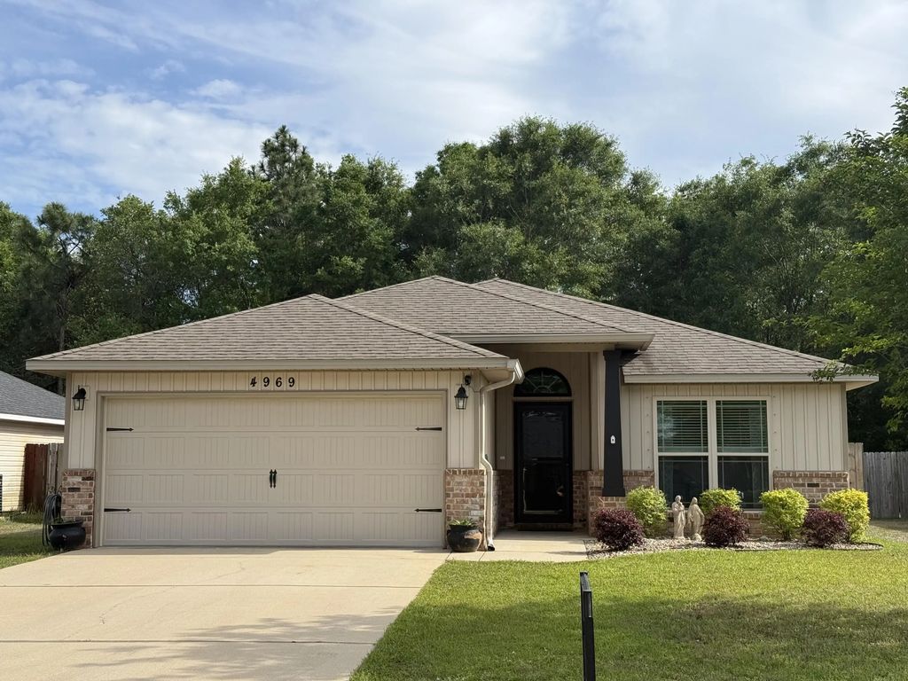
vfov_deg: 30.3
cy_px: 340
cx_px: 454
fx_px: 1259
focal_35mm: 48
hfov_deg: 39.7
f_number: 1.78
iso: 64
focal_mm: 6.76
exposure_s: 1/4098
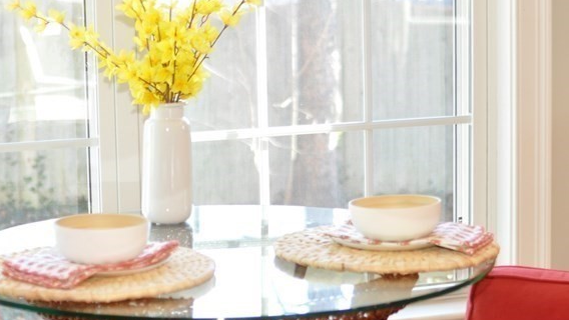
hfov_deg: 21.6
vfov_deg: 12.2
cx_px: 301
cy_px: 114
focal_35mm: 99
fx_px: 1493
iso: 250
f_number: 2.5
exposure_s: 1/80
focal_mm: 35
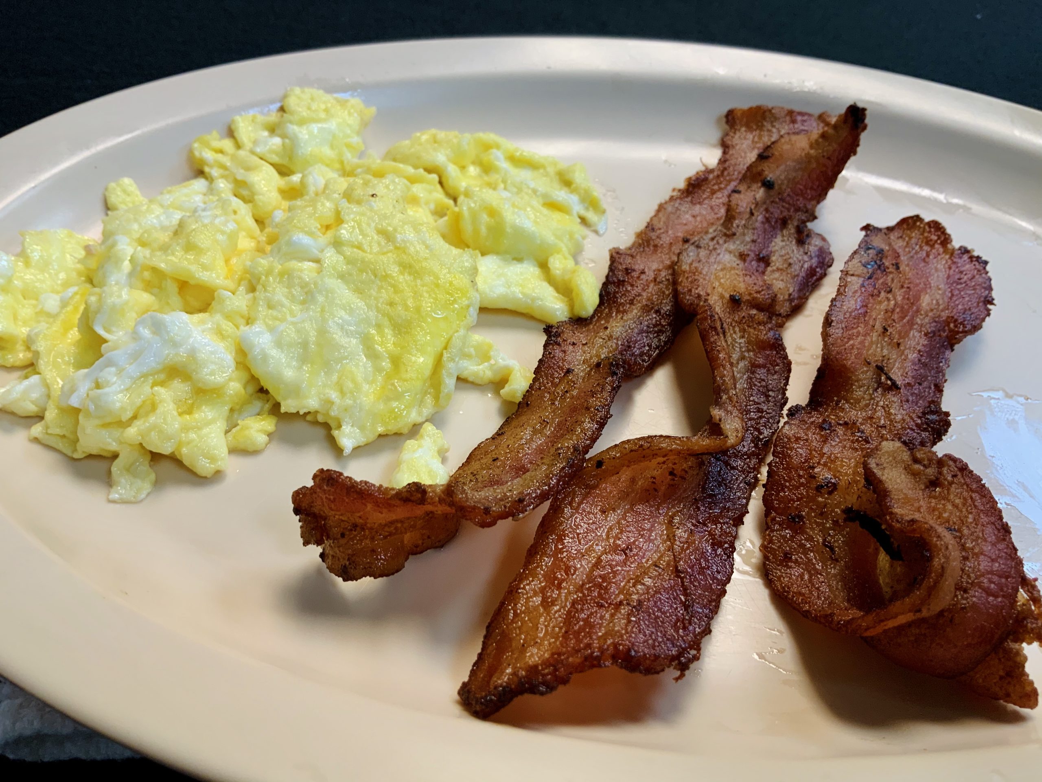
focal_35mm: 29
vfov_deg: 48.2
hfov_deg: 61.7
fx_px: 873
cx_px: 521
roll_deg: -2.6
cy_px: 391
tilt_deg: -42.2
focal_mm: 3
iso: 40
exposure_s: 1/61
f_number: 1.8
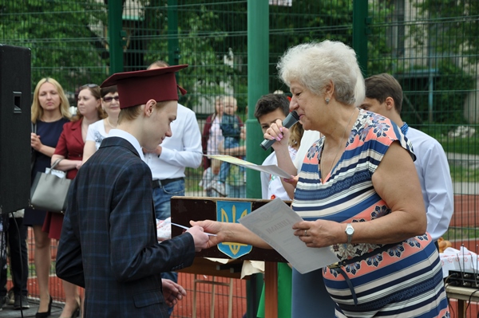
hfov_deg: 17.1
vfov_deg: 11.4
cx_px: 240
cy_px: 159
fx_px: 1595
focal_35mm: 120
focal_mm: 80
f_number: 7.1
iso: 200
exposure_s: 1/200
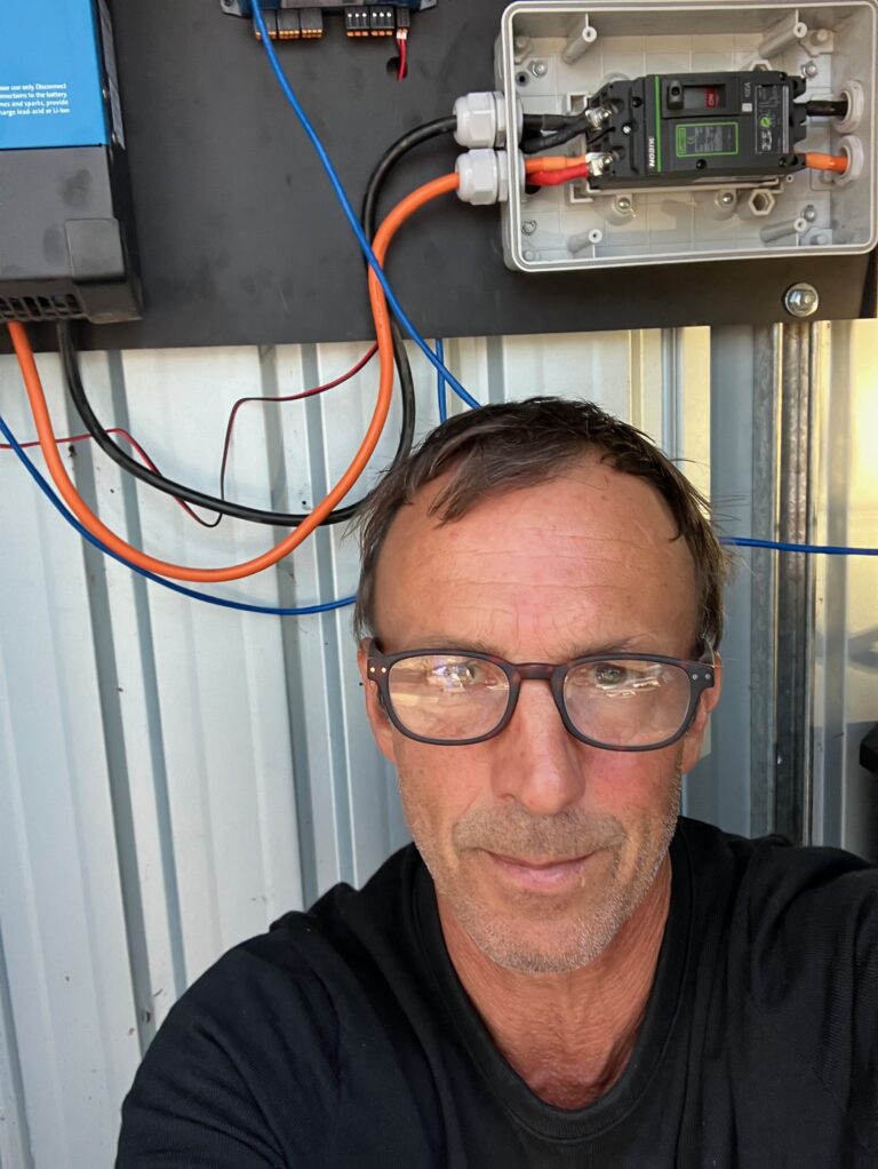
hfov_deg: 44.2
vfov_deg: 56.8
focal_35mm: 32
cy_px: 584
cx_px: 439
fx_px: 1081
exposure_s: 1/60
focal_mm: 2.87
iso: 80
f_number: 2.2
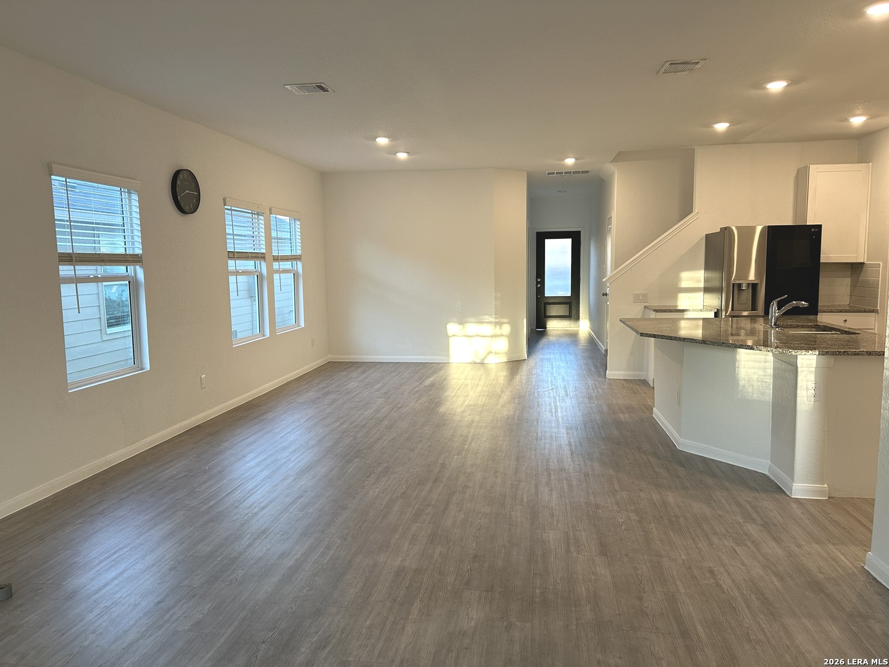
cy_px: 334
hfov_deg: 71.6
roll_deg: +0.7
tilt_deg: -5.2
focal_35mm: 24
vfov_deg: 56.8
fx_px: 616
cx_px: 444
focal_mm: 6.86
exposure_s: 1/120
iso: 160
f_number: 1.78
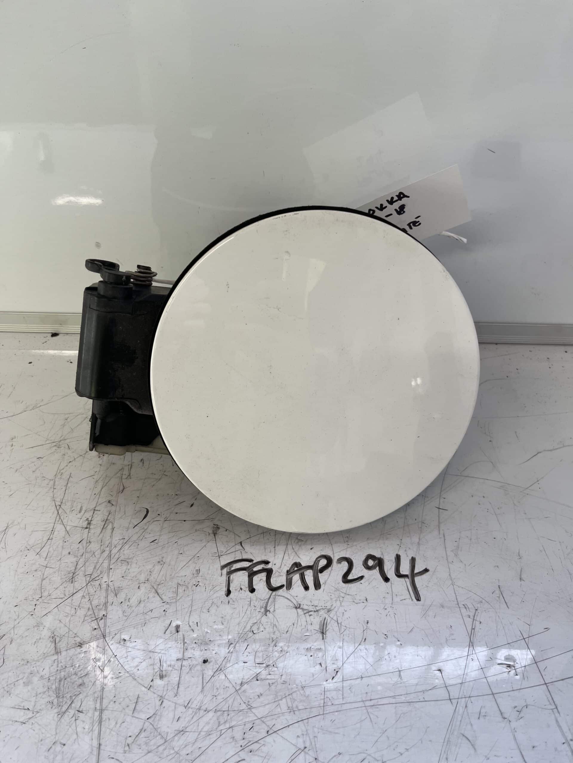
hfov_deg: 53.1
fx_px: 574
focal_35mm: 26
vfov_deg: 67.3
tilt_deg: -40.7
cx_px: 286
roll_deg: -1.3
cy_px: 382
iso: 64
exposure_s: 1/122
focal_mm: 5.1
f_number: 1.6
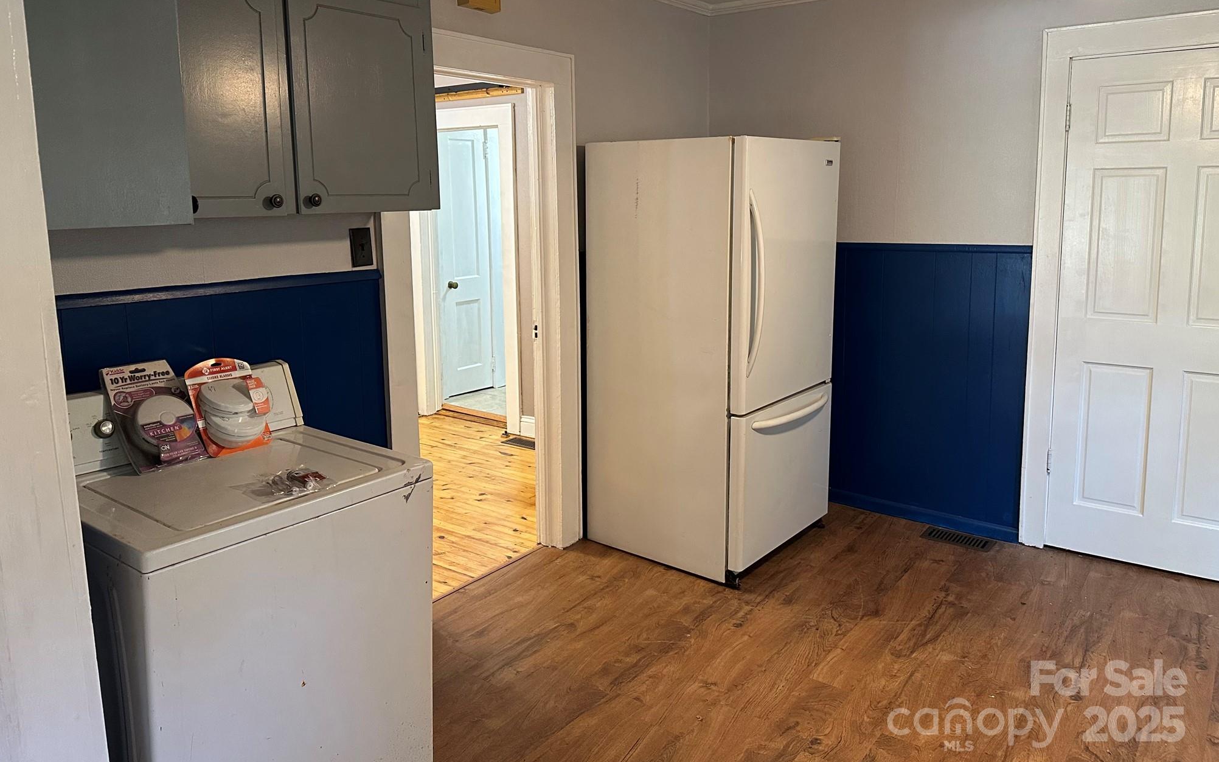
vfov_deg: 47.3
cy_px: 307
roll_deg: +0.2
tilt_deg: -7.2
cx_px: 608
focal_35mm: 26
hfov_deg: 70.4
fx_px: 864
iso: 320
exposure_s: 1/60
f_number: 1.78
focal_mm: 6.86
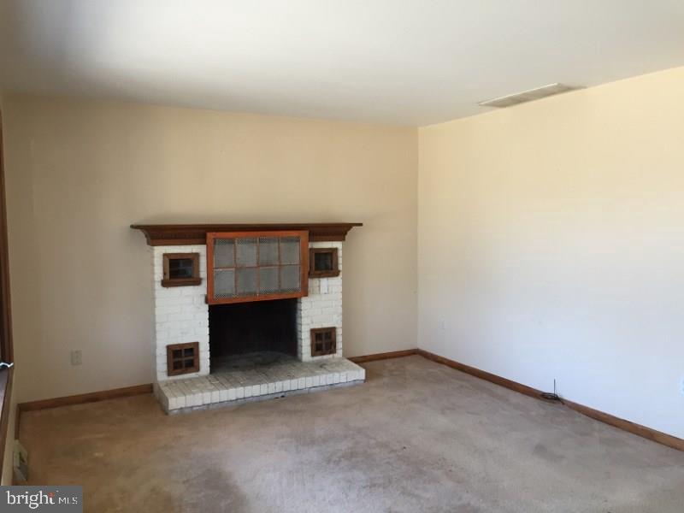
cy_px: 256
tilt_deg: -3.6
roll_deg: -0.9
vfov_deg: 48.2
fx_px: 573
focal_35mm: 29
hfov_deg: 61.7
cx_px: 342
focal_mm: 4.15
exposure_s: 1/30
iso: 40
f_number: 2.2
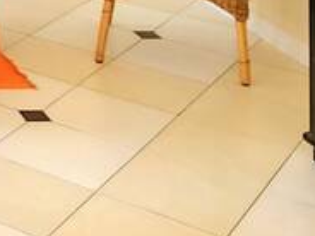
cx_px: -320
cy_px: -313
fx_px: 928
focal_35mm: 102
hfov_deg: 15.4
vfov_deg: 12.0
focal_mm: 2.2
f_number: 2.2
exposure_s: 1/60.2
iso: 64
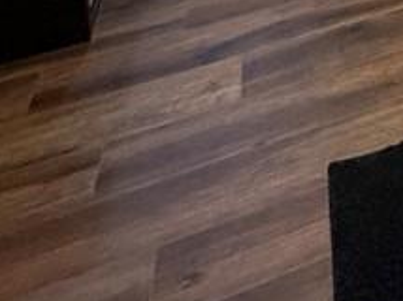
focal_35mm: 67
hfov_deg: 22.0
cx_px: 661
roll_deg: +0.3
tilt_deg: -7.7
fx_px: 779
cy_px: -399
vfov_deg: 14.8
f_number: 2.2
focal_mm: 2.22
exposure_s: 1/60
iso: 500
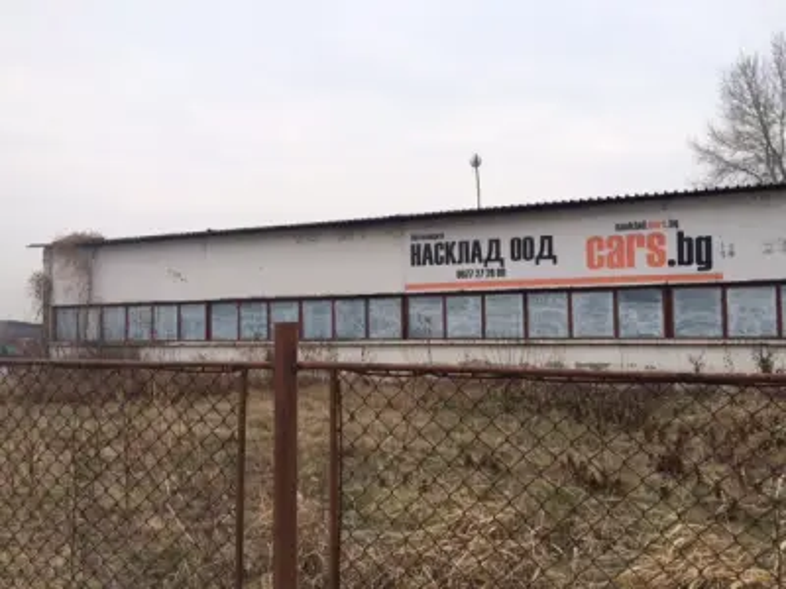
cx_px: 393
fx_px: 658
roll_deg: +0.9
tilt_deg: +3.3
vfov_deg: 48.2
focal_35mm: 29
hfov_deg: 61.7
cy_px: 294
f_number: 2.2
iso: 32
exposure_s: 1/586
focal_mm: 4.15
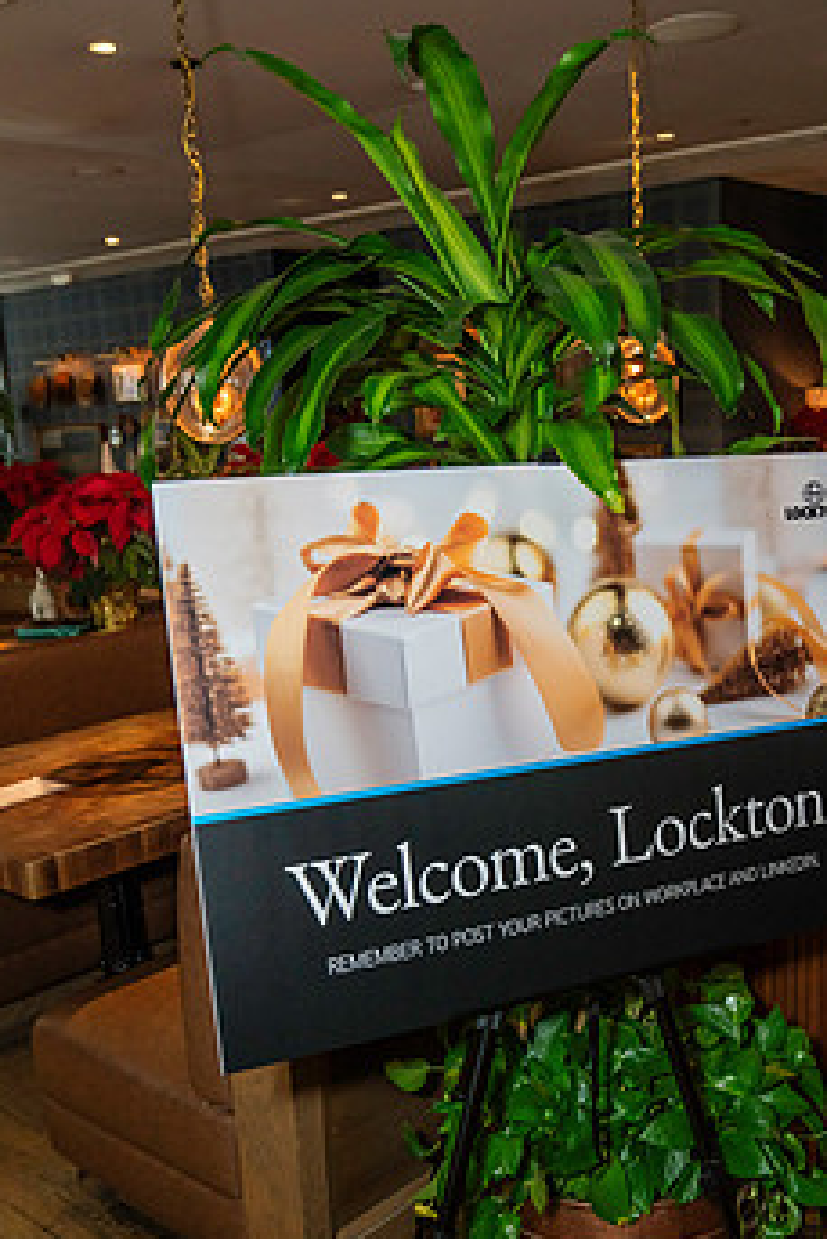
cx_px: 498
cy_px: 741
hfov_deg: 35.0
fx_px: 1308
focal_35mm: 38
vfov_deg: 50.4
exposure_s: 1/160
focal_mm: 29
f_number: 4
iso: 2500
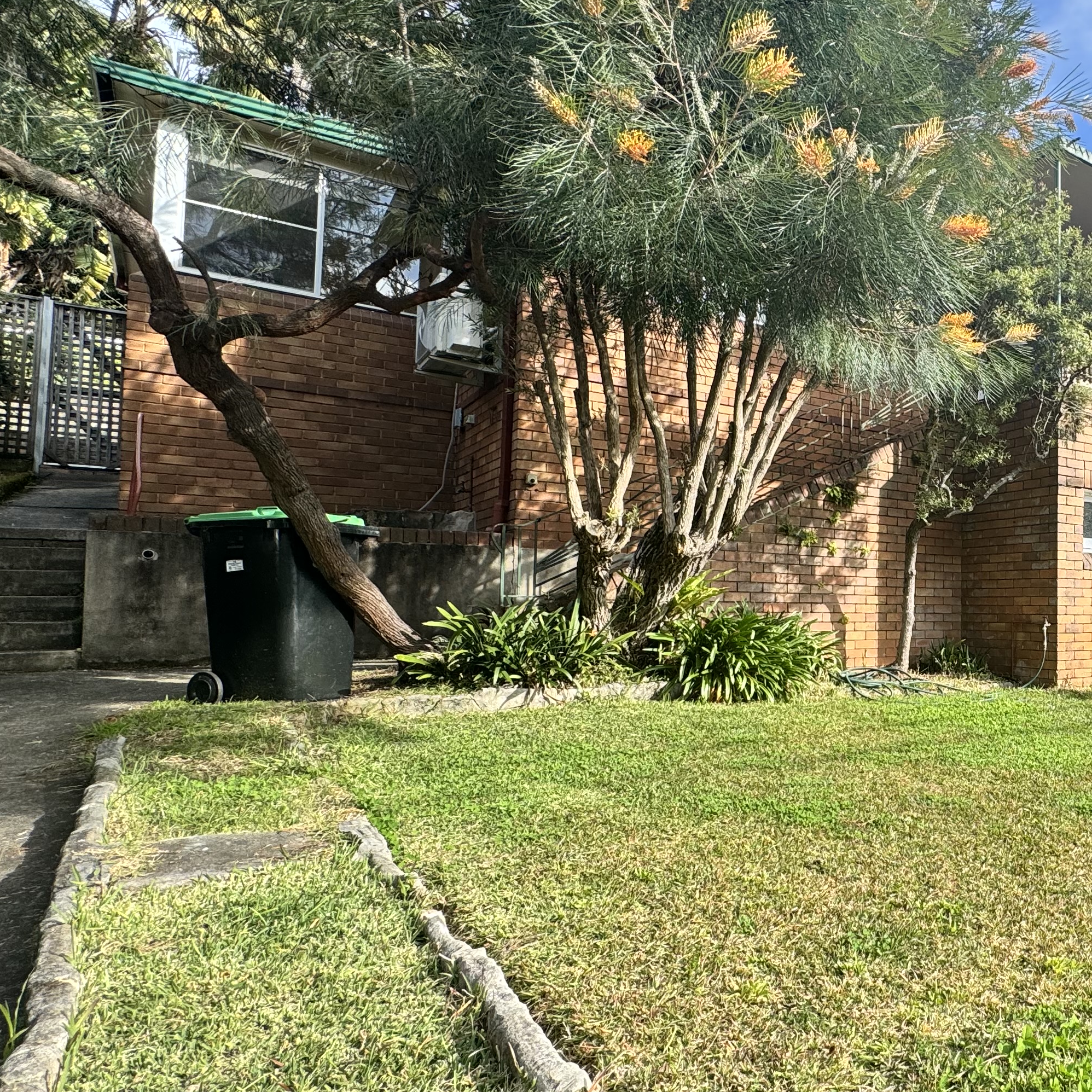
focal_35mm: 25
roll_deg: -0.4
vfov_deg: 62.9
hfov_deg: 54.0
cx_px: 1004
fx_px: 892
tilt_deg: +3.3
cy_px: 567
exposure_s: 1/399
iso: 40
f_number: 2.2
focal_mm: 2.22
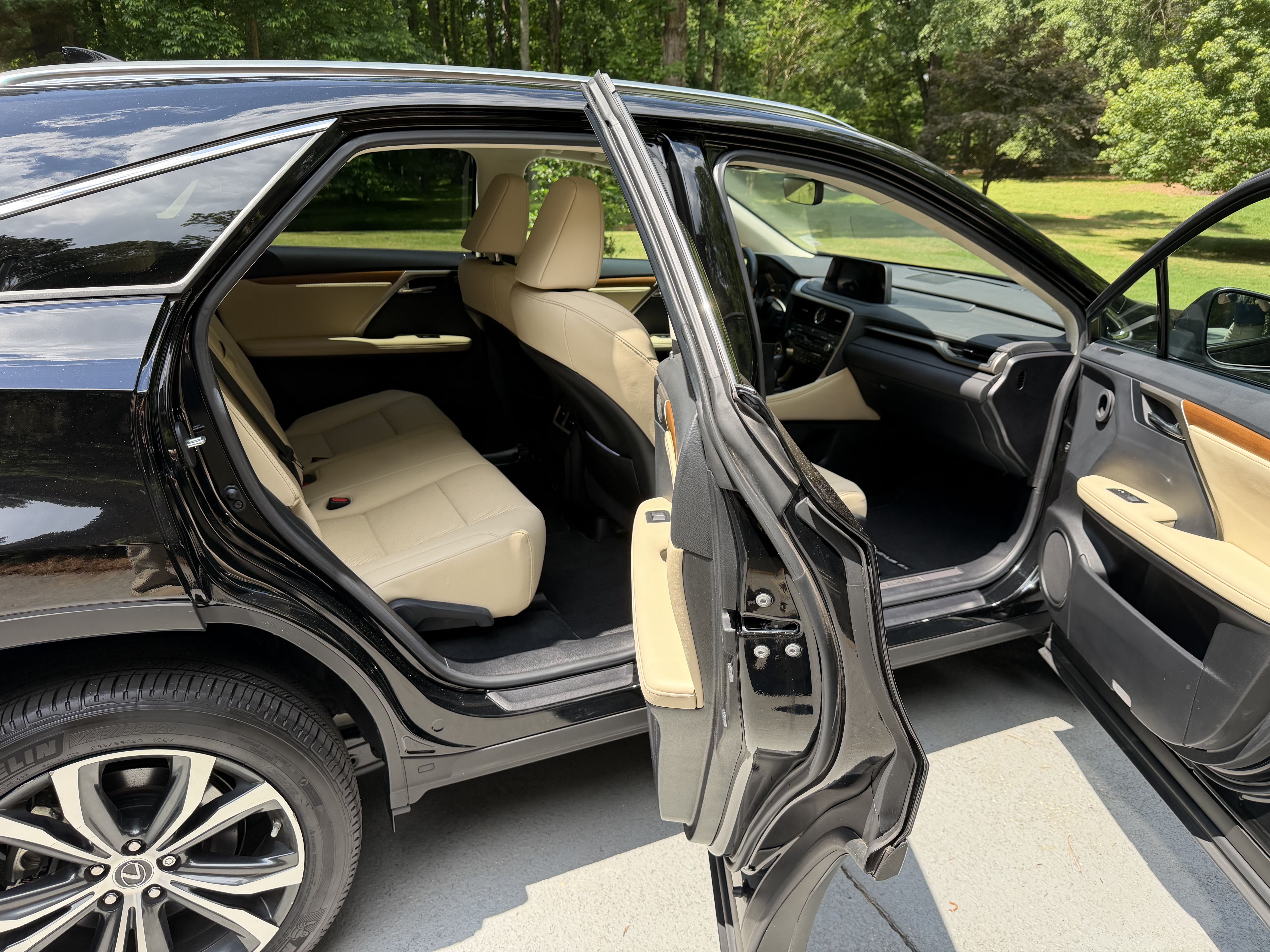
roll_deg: +1.4
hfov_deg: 71.6
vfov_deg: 56.8
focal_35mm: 24
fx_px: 881
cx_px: 635
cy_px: 476
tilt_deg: -20.9
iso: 100
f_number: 1.78
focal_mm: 6.76
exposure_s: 1/955
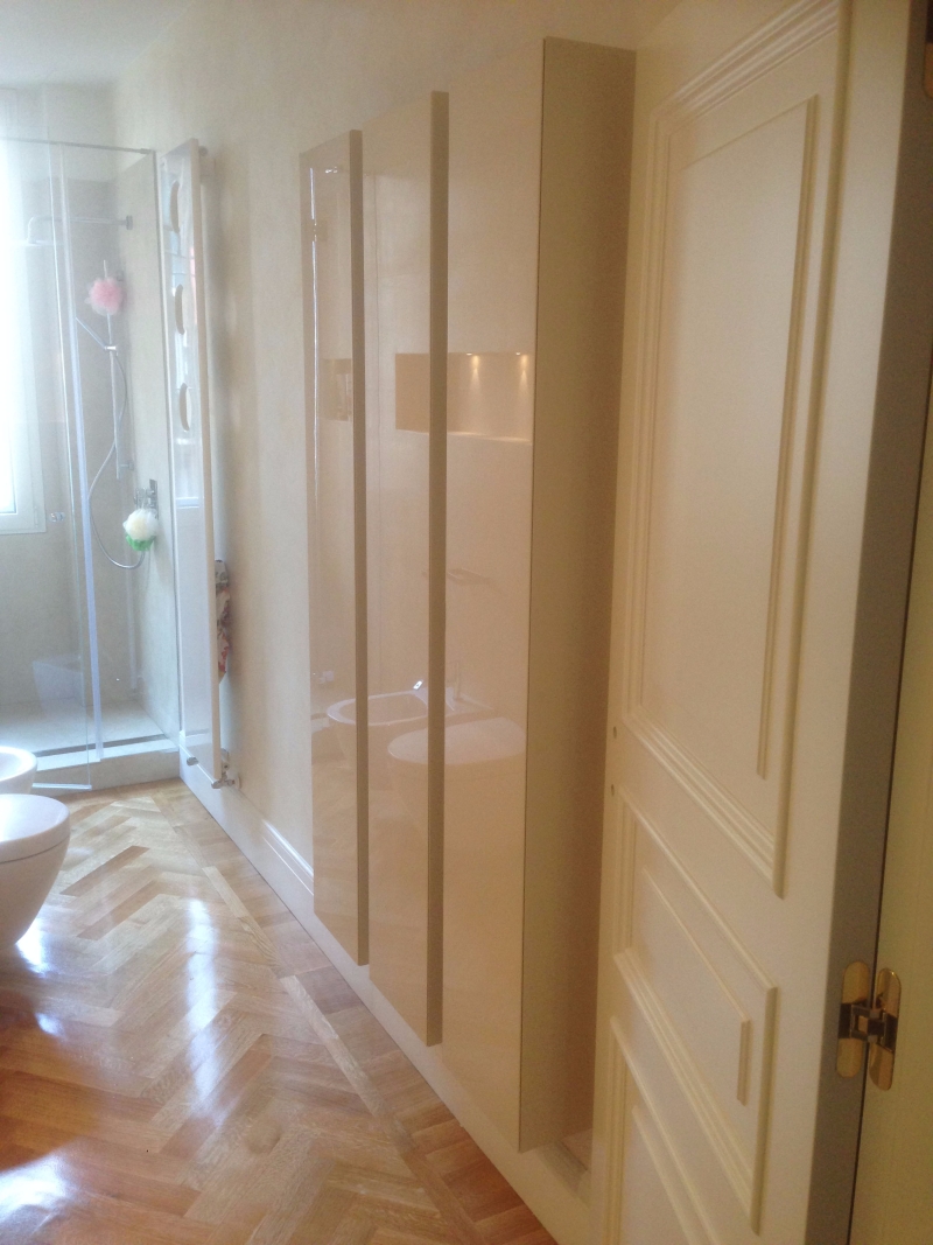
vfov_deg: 55.4
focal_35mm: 33
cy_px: 622
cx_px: 466
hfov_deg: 42.9
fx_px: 1186
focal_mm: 4.12
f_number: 2.4
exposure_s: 1/20
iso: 125
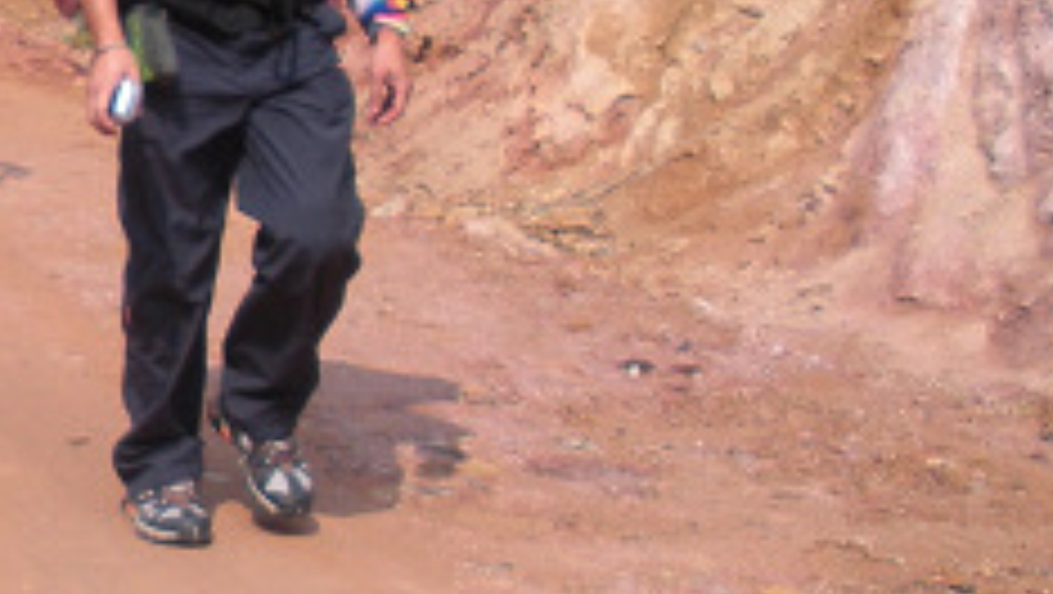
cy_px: 108
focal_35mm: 134
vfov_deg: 9.0
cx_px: -446
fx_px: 3744
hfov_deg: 15.0
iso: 64
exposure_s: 1/486
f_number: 3.5
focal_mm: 6.3
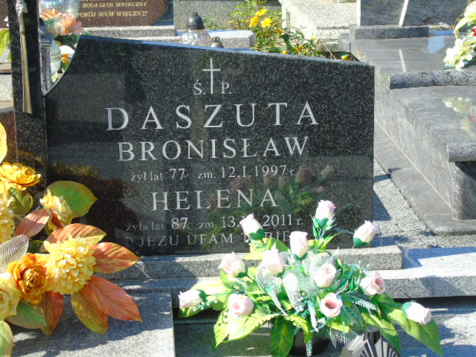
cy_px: 178
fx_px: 1128
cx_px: 238
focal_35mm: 82
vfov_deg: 18.0
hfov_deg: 23.8
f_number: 4.1
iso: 80
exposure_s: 1/250
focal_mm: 15
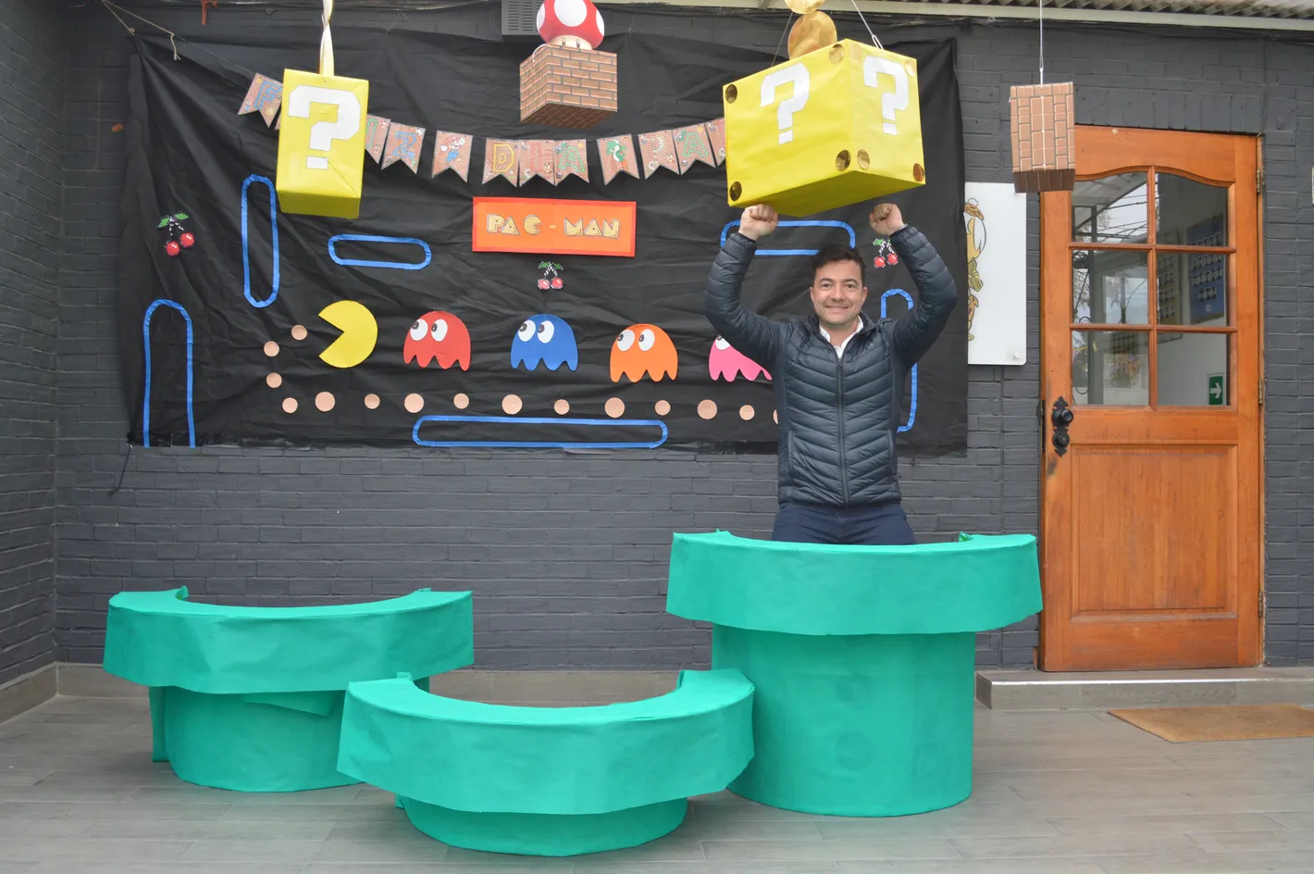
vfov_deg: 39.9
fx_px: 1203
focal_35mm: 33
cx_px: 657
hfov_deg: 57.3
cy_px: 437
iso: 400
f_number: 5
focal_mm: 22
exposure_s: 1/100
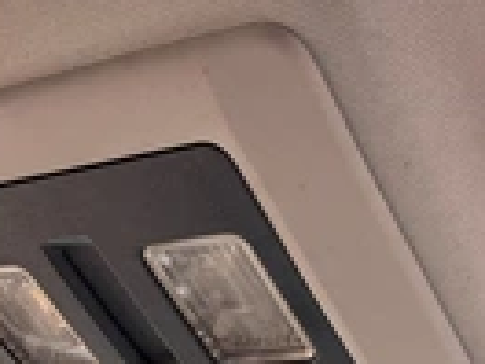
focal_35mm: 88
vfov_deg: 16.0
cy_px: 460
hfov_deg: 22.3
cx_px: 239
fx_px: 1233
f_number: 1.8
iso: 20
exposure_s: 1/122
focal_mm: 3
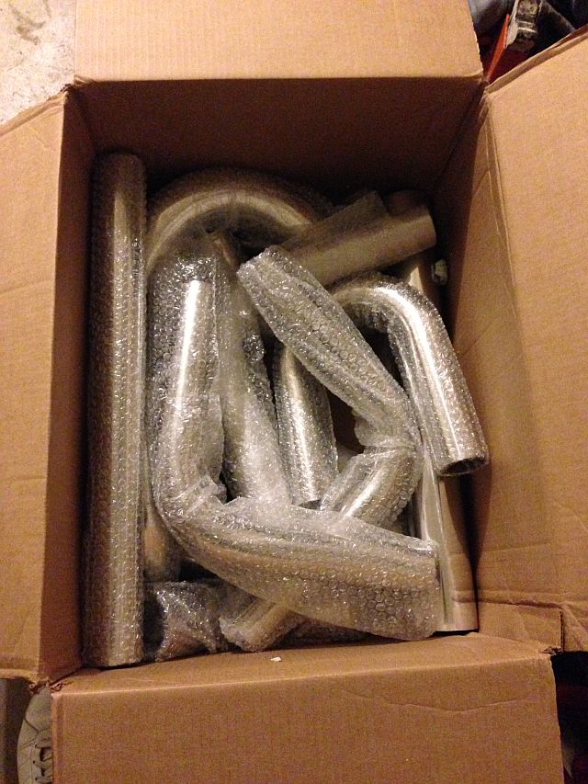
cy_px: 392
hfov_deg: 43.0
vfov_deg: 55.3
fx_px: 747
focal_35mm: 33
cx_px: 294
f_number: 2.4
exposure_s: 1/15
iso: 800
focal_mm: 4.12
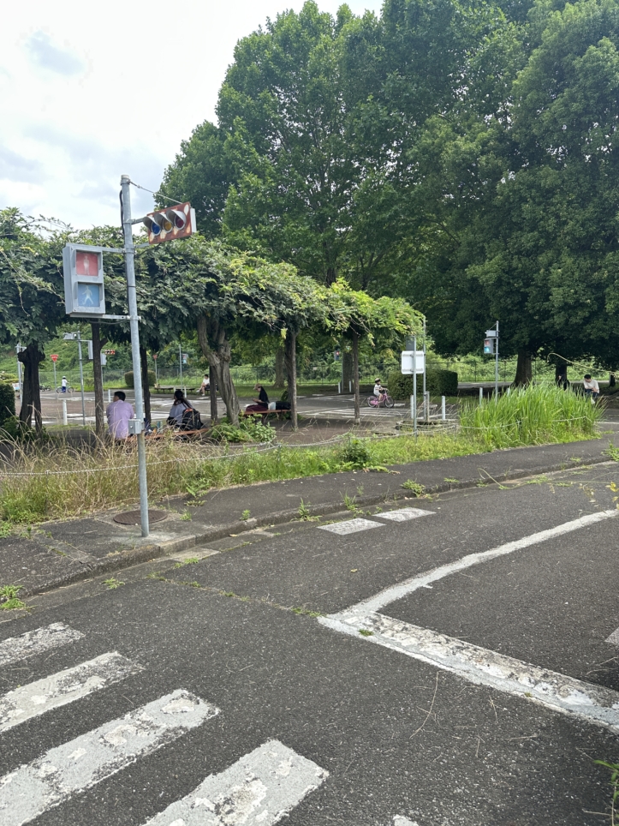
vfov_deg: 71.6
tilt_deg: -3.8
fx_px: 572
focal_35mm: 24
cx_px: 310
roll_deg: +1.0
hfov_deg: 56.8
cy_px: 413
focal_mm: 6.86
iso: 80
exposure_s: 1/962
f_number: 1.78
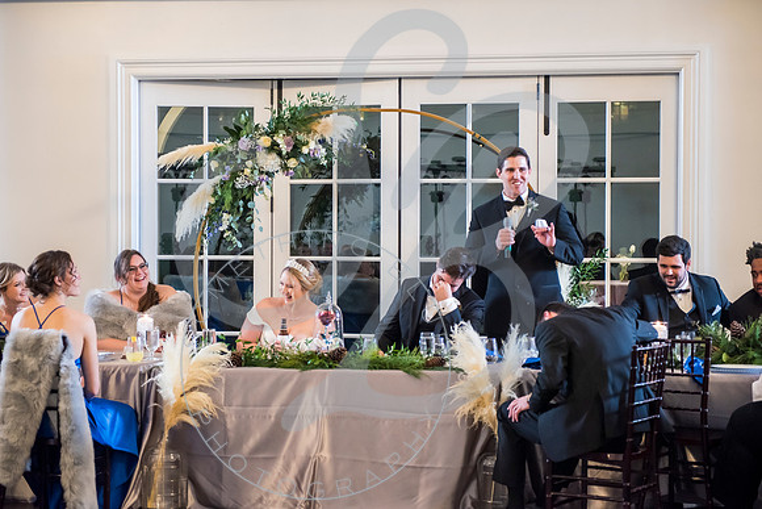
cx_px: 376
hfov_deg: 28.2
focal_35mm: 72
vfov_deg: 19.0
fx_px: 1516
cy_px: 254
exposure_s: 1/125
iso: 1600
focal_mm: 70
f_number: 2.8
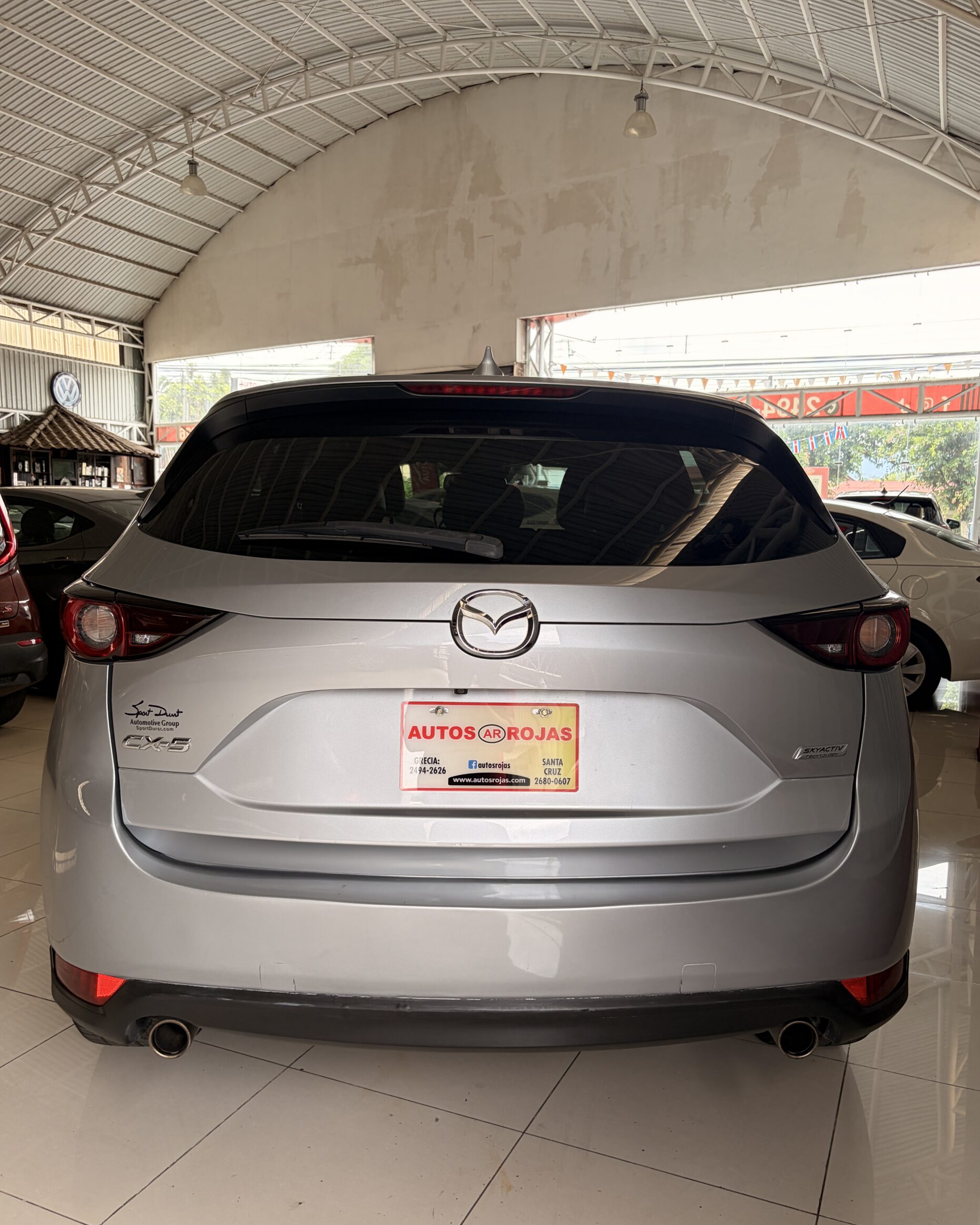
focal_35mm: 28
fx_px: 1015
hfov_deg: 51.5
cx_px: 497
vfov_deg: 62.1
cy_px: 655
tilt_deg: -8.1
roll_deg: -1.3
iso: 50
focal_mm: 5.96
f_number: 1.6
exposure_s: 1/183
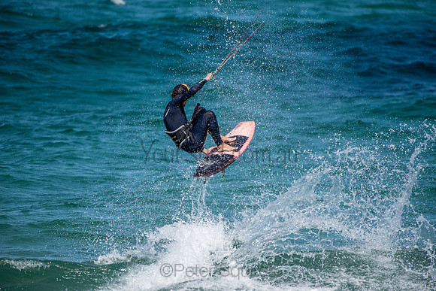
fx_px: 6057
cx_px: 218
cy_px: 146
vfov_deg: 2.8
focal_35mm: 500
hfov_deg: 4.1
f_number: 5.6
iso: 220
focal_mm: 500
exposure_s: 1/2500
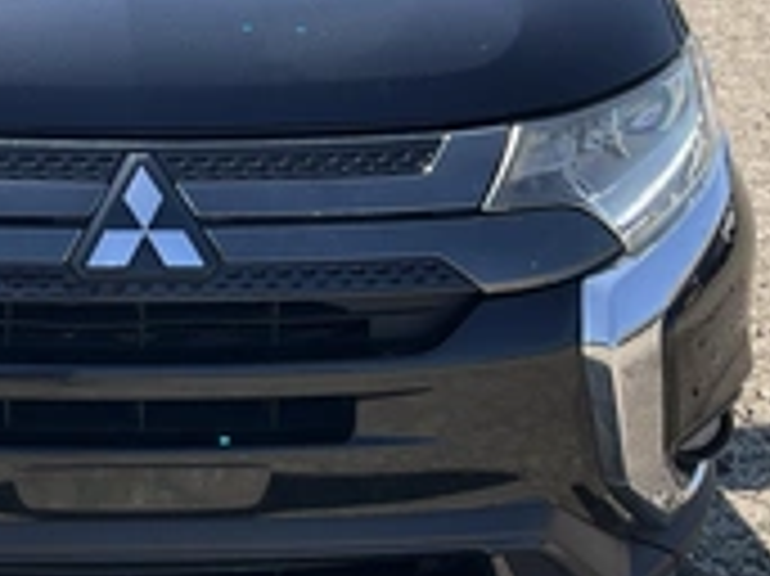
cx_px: 36
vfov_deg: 21.0
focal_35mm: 68
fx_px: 1512
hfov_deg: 27.3
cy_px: 22
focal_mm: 3
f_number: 1.8
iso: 25
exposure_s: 1/912
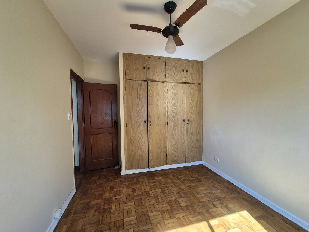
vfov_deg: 89.9
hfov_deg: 106.2
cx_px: 154
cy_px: 116
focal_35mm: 13
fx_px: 116
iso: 64
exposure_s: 1/120
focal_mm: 2.2
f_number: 2.2
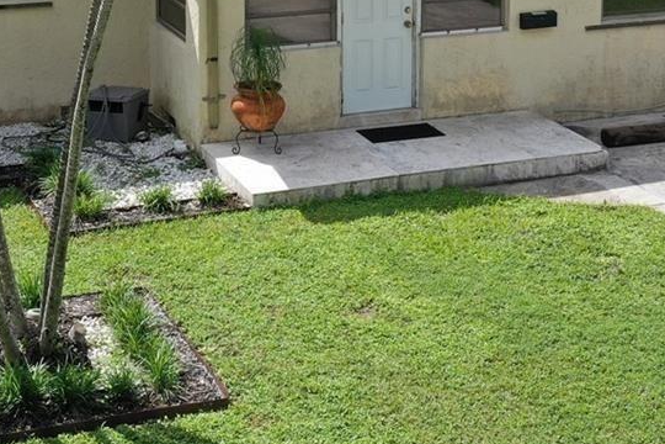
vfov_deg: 16.2
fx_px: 1533
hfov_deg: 24.5
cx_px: 330
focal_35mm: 83
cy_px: 15
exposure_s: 1/400
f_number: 5.6
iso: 100
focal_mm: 10.26
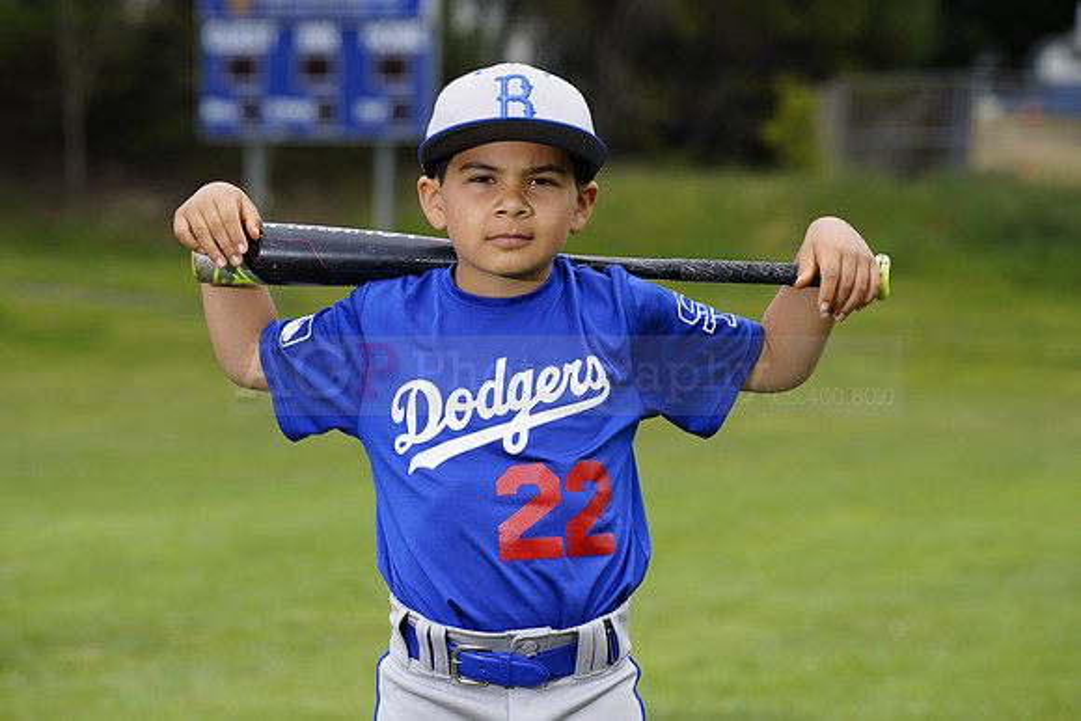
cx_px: 540
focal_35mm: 160
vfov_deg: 8.6
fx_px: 4805
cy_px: 360
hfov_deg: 12.8
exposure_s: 1/250
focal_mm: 160
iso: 100
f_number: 6.3
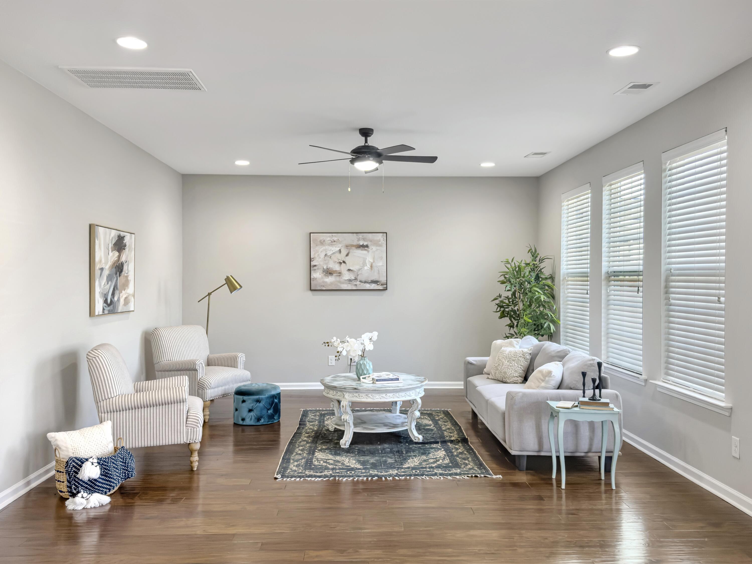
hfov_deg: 58.4
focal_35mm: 31
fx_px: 673
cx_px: 376
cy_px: 282
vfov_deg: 45.4
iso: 200
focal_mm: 6.76
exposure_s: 1/120
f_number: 1.8
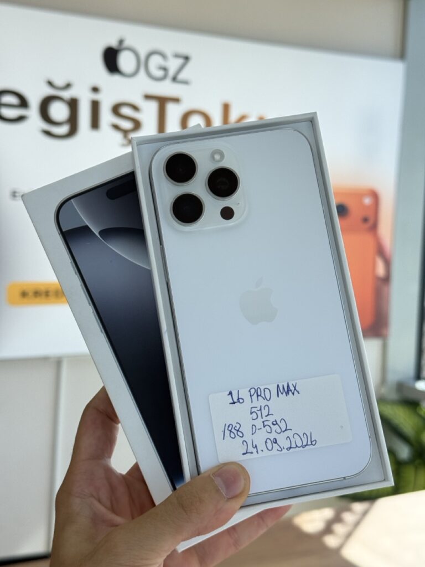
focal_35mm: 48
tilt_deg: -3.8
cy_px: 284
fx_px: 786
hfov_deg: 30.3
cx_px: 212
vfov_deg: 39.7
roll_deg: -1.6
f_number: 1.78
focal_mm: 6.76
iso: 100
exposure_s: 1/895
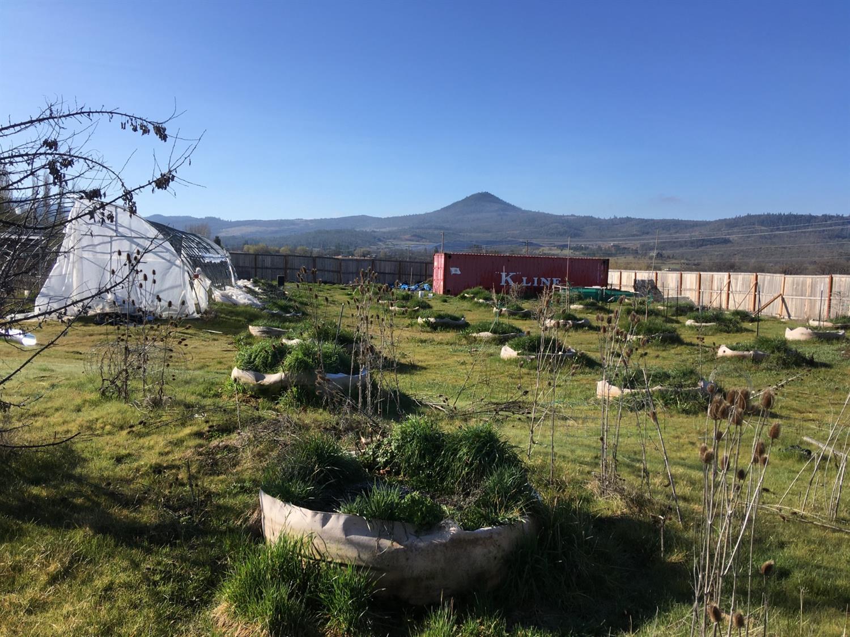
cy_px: 318
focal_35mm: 29
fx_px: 712
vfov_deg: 48.2
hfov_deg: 61.7
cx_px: 425
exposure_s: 1/1183
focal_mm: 4.15
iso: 25
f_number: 2.2
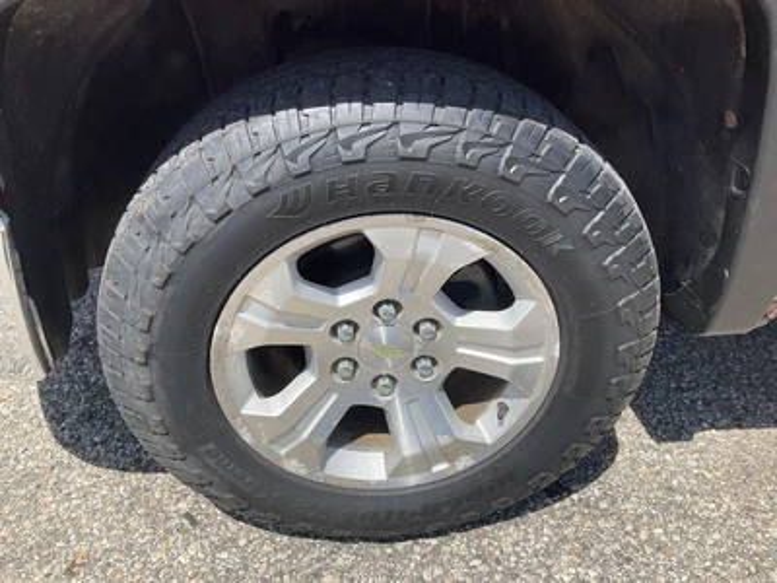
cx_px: 388
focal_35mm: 29
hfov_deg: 61.7
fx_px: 651
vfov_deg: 48.2
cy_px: 292
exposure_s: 1/1098
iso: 25
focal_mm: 3
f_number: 1.8
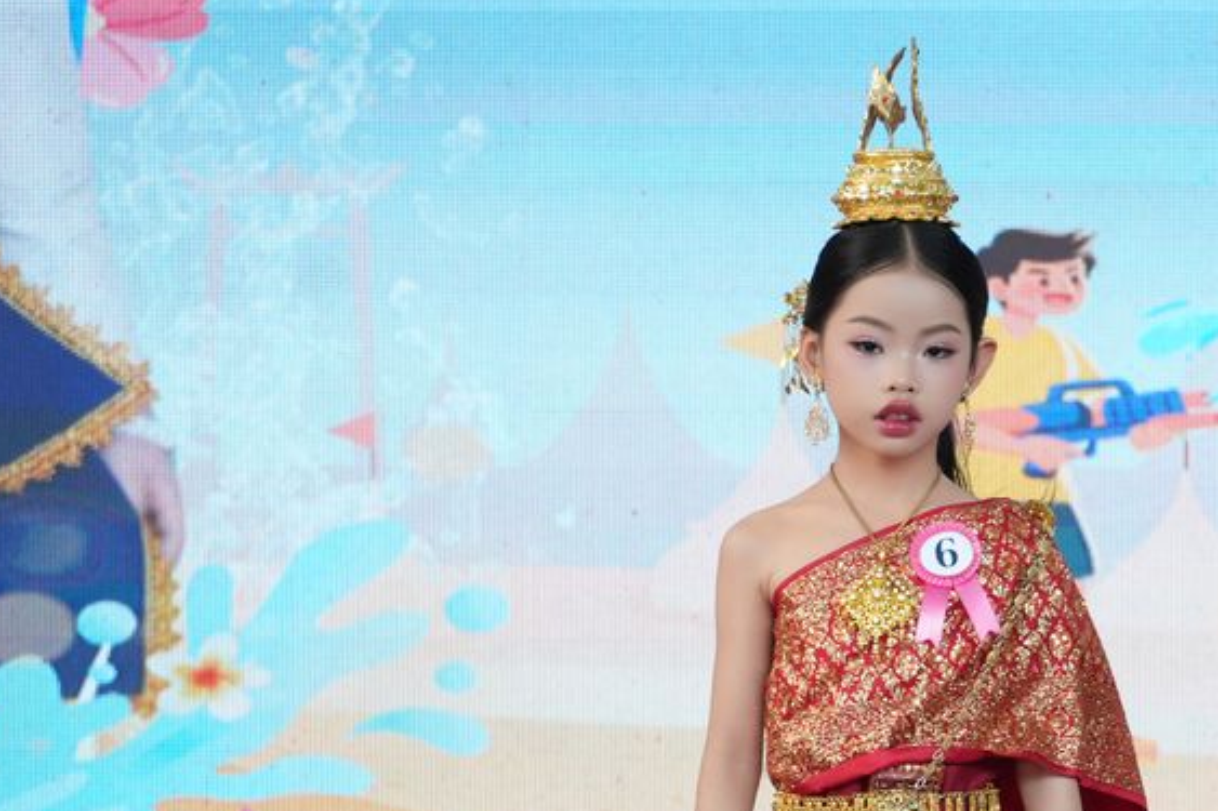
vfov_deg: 3.8
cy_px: 665
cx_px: 987
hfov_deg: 5.7
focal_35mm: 360
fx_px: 12172
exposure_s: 1/160
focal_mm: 135
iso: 1000
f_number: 5.6
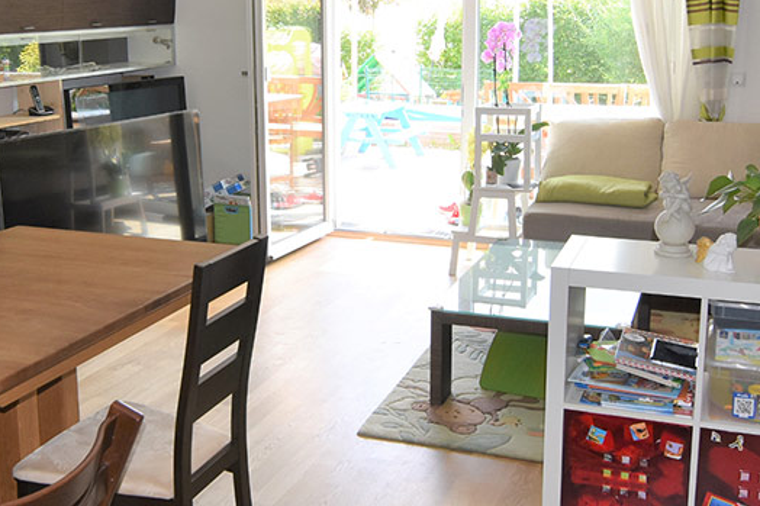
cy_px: 193
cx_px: 331
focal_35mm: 55
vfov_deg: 24.5
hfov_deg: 36.2
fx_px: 1161
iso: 200
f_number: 8
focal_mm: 16
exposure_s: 1/250
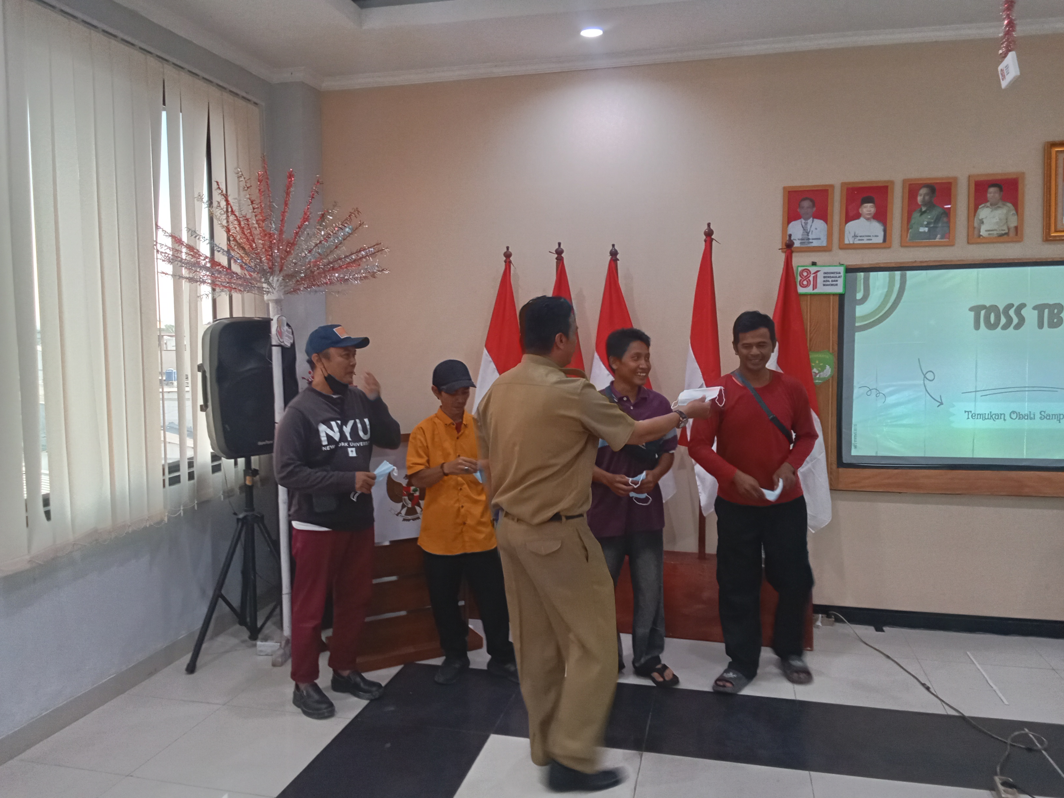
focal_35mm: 27
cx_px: 532
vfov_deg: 51.4
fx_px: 830
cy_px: 399
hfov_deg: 65.3
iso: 243
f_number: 2
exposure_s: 1/33.3
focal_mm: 2.79
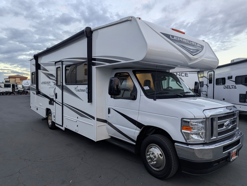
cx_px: 124
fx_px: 171
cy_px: 93
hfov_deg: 71.5
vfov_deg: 56.9
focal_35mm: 24
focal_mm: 6.81
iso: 48
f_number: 1.85
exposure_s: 1/76.6
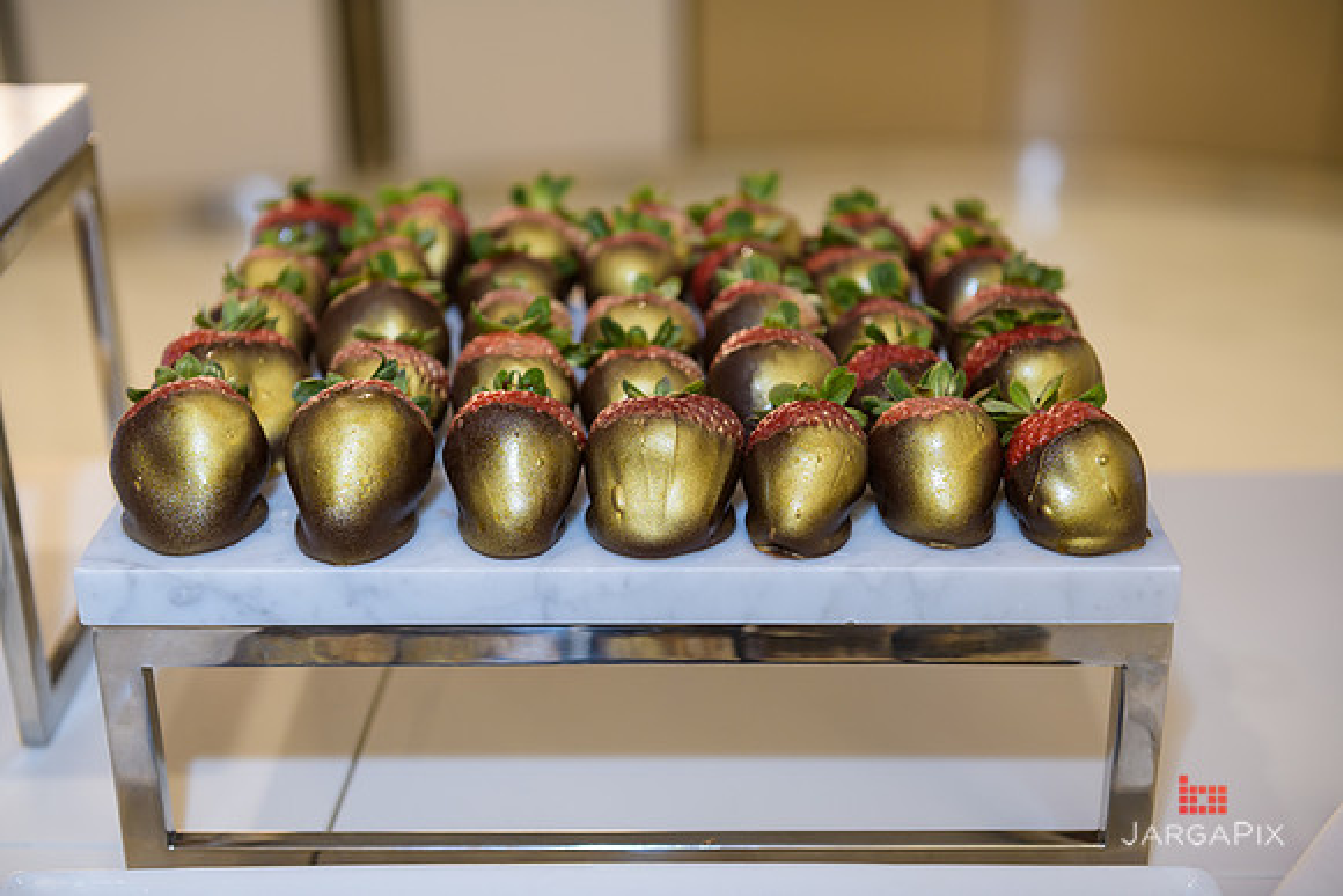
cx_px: 672
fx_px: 1866
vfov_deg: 27.0
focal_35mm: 50
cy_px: 448
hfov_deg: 39.6
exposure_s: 1/125
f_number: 3.2
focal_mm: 50
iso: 400
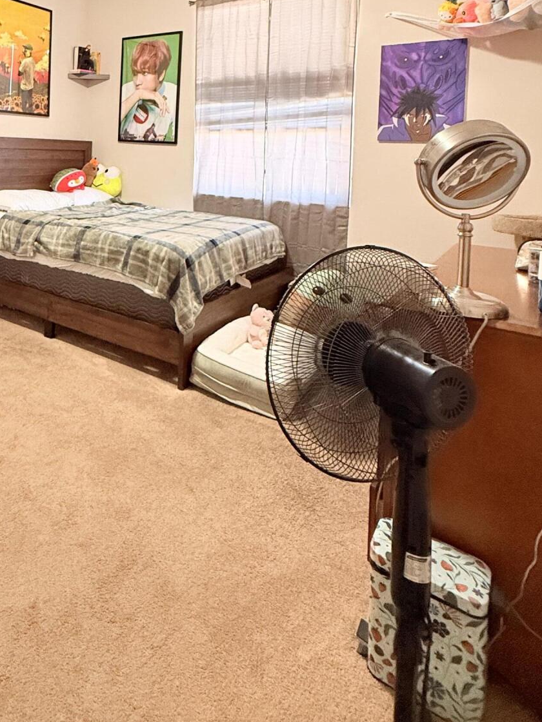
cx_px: 110
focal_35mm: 25
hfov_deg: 51.5
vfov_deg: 64.4
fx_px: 522
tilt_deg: -0.7
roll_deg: -0.6
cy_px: 164
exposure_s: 1/60
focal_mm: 2.22
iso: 640
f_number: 2.2
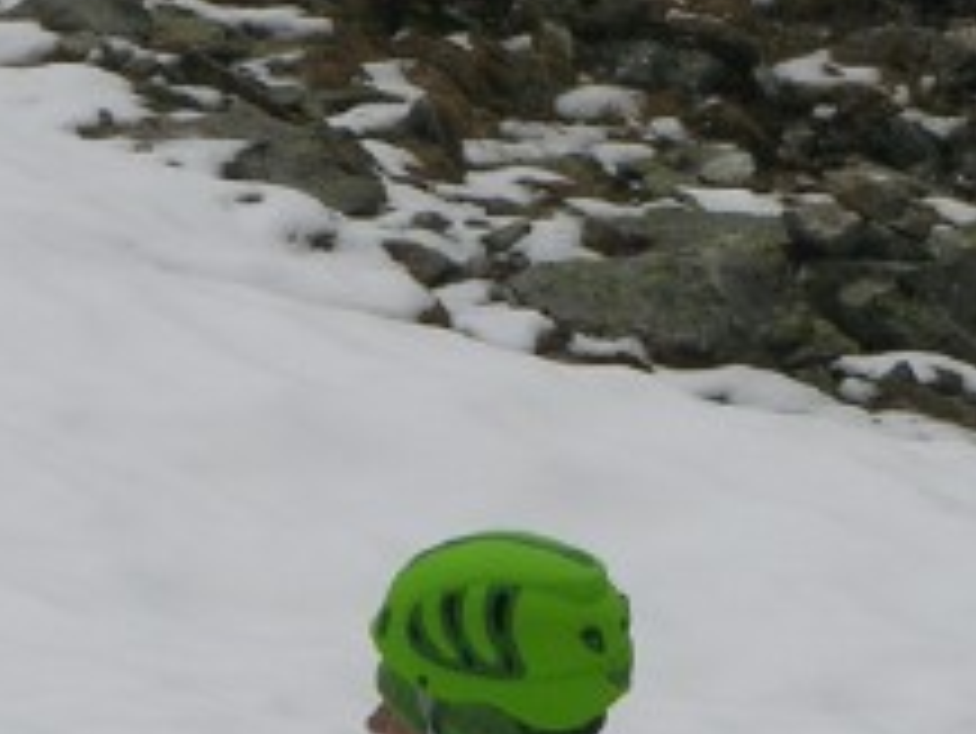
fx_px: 19945
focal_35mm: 707
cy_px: 1004
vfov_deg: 2.1
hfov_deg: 2.8
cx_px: -90
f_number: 7.8
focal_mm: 37.7
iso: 50
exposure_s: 1/706
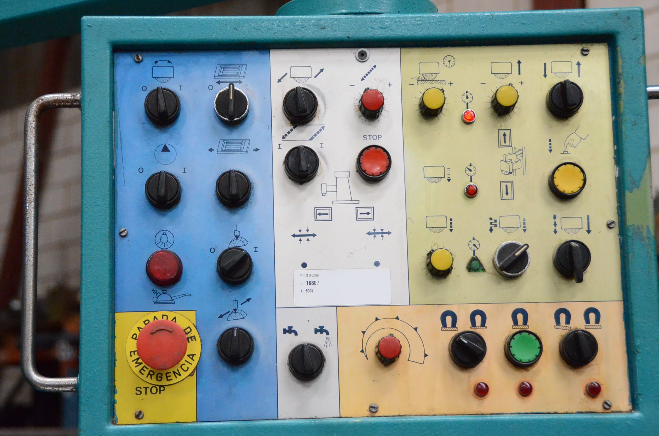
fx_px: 1443
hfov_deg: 25.7
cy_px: 219
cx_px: 333
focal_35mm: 79
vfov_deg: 17.2
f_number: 4.5
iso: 6400
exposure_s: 1/800
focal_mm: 48
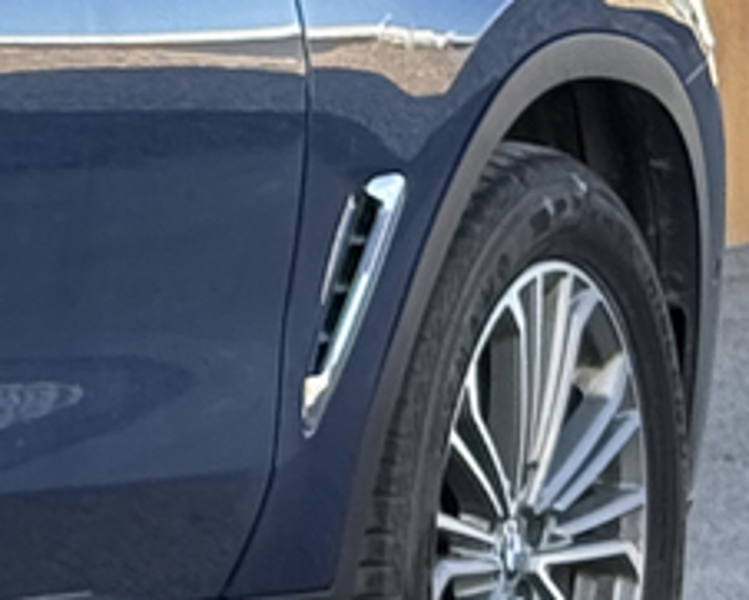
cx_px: -1723
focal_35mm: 331
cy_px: 249
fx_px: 7341
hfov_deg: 5.4
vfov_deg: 4.7
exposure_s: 1/377
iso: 80
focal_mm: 6.76
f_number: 1.78
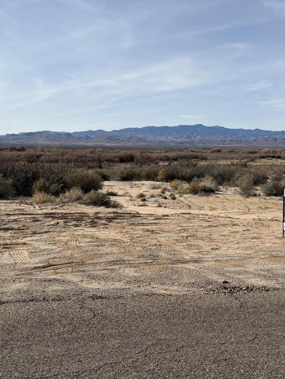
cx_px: 142
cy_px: 190
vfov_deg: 39.7
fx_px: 527
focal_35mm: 48
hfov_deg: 30.3
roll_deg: -2.0
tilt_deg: -2.0
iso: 64
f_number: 1.78
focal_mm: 6.76
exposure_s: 1/7874
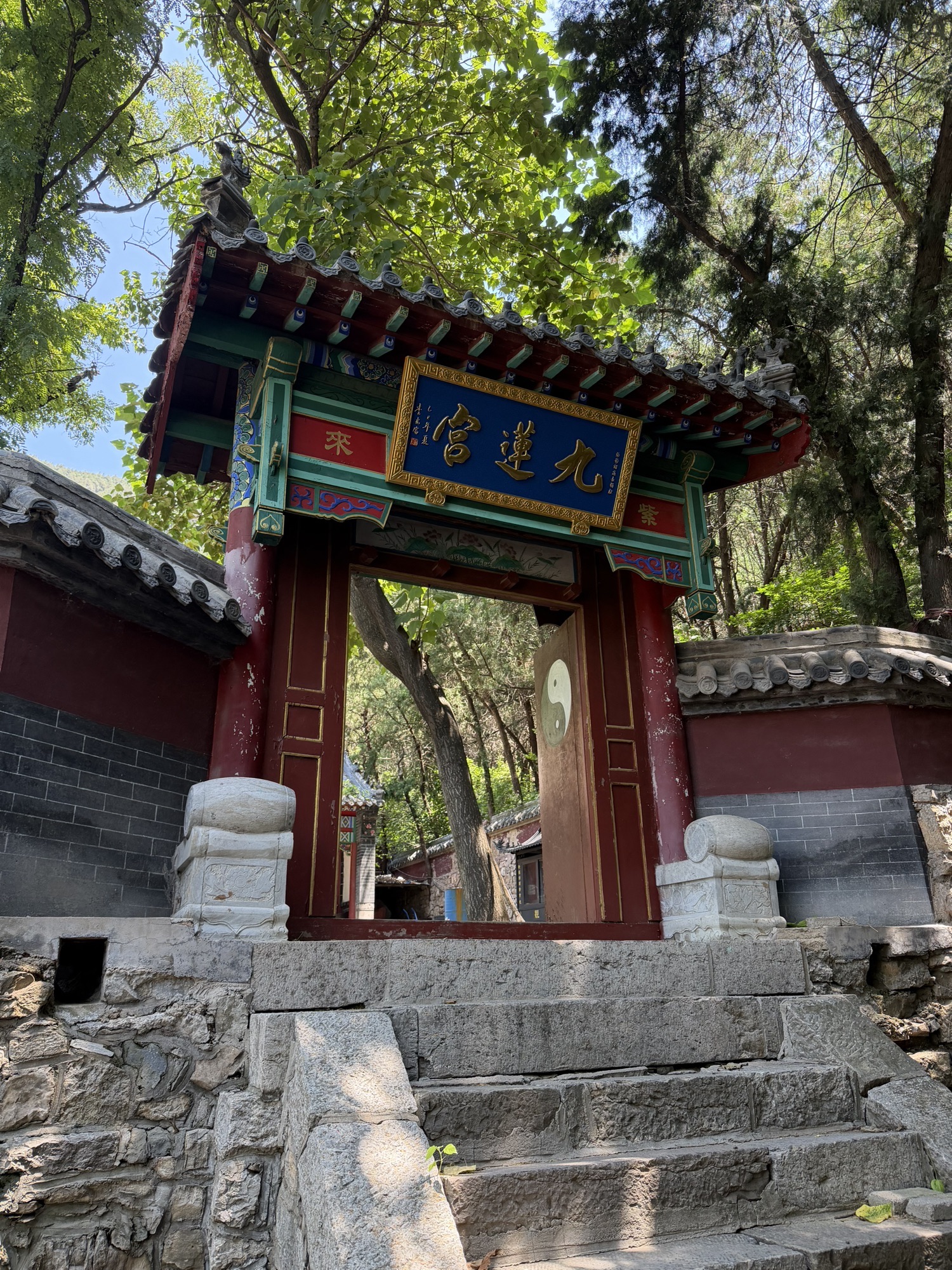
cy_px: 635
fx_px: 880
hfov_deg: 56.8
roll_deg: +0.1
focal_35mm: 24
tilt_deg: +20.6
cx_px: 476
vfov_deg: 71.6
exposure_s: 1/214
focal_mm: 6.76
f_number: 1.78
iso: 160
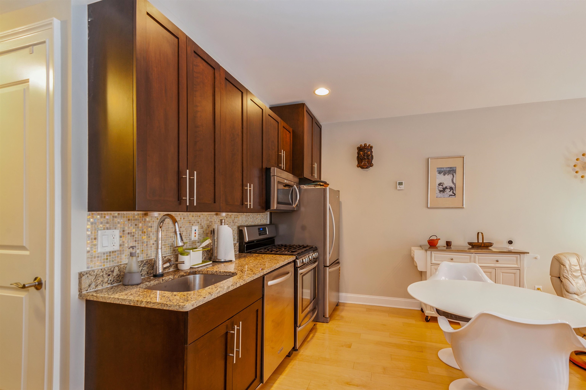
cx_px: 293
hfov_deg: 96.8
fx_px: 260
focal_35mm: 16
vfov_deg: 73.7
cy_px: 195
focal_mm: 16
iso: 200
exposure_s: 1/2
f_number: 8
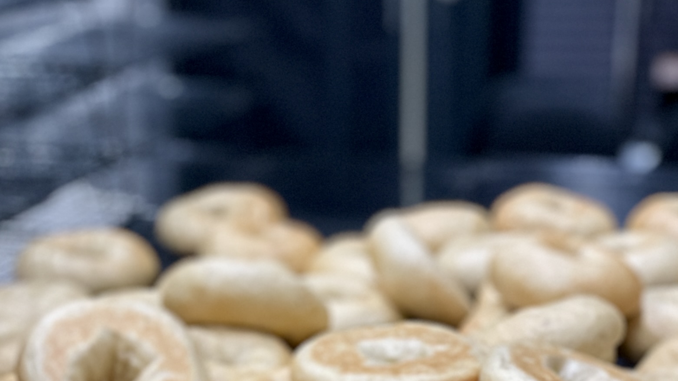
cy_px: 661
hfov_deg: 29.0
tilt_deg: -30.6
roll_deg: +1.1
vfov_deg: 14.7
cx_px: 344
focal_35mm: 73
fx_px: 1312
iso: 125
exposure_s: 1/100
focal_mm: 4.2
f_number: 1.6
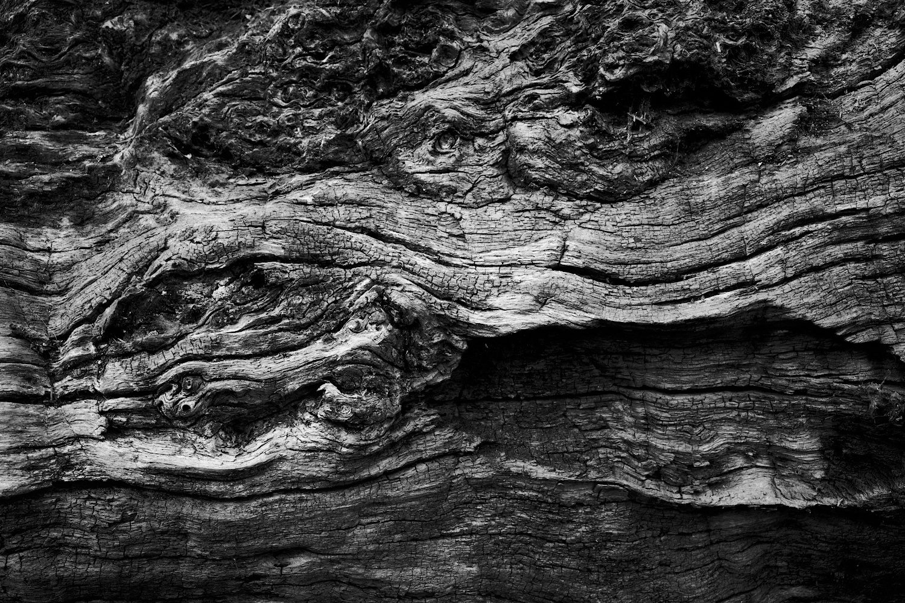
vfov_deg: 37.9
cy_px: 302
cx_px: 452
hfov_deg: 54.4
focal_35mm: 35
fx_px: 880
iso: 200
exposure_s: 1/15
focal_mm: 35
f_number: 11
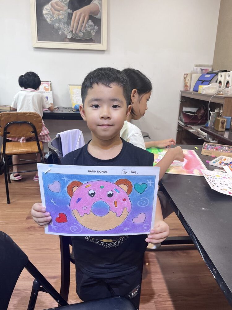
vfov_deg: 67.3
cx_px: 116
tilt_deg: -18.3
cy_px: 155
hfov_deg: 53.1
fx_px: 232
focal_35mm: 26
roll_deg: -0.6
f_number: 1.6
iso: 125
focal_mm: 5.1
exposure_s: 1/120
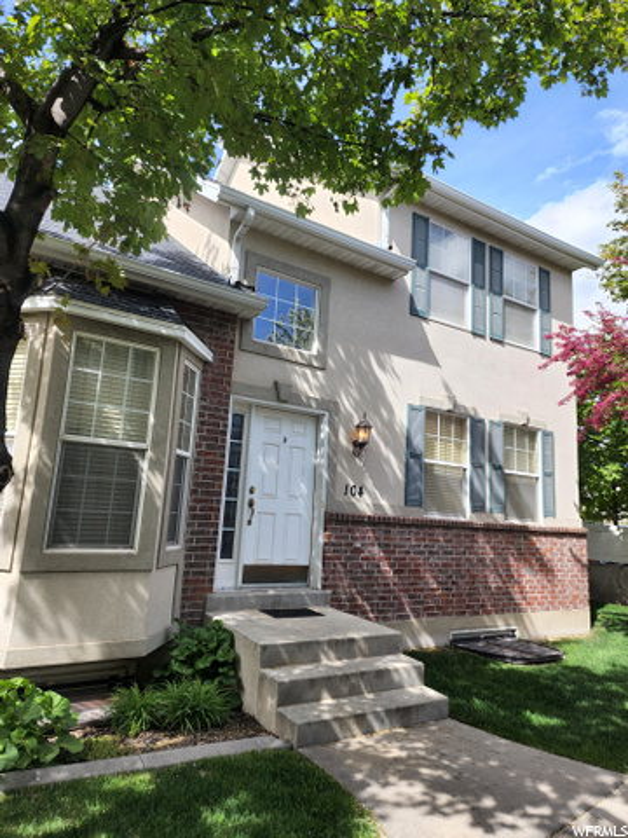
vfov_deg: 73.9
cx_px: 314
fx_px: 556
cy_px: 419
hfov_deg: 58.9
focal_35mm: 23
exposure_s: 1/325
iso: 12
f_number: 1.8
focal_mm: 6.4
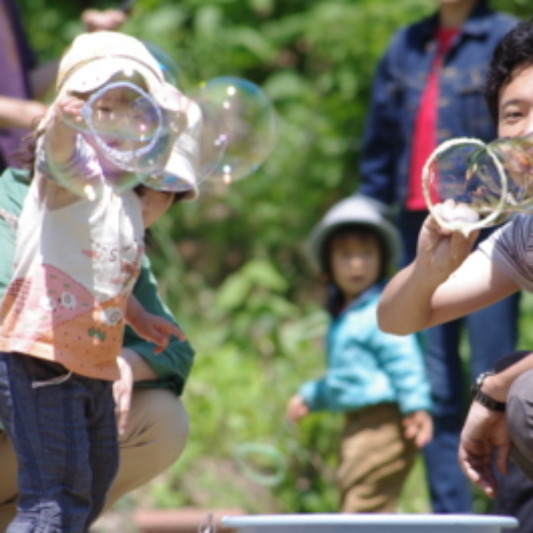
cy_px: 266
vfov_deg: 3.0
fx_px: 10069
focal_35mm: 578
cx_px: 338
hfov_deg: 3.0
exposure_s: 1/400
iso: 200
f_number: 8
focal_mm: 300
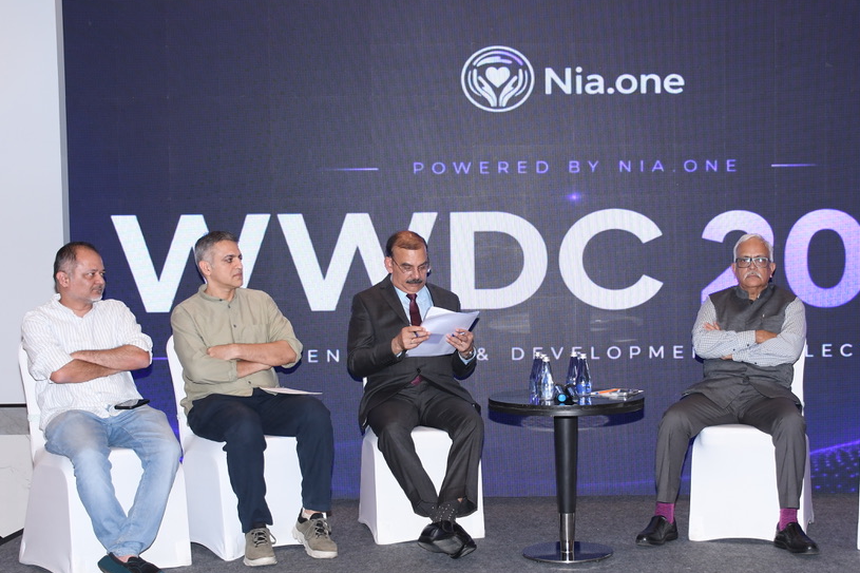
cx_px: 522
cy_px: 335
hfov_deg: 38.0
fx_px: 1242
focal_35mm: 52
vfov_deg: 25.9
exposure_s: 1/100
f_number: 4.5
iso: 640
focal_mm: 26
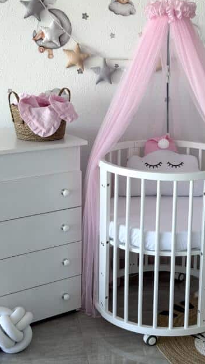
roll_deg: -1.3
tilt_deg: -12.5
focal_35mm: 60
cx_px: 136
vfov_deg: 34.8
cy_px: 156
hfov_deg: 20.0
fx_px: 580
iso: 64
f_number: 1.78
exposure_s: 1/340
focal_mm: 6.76
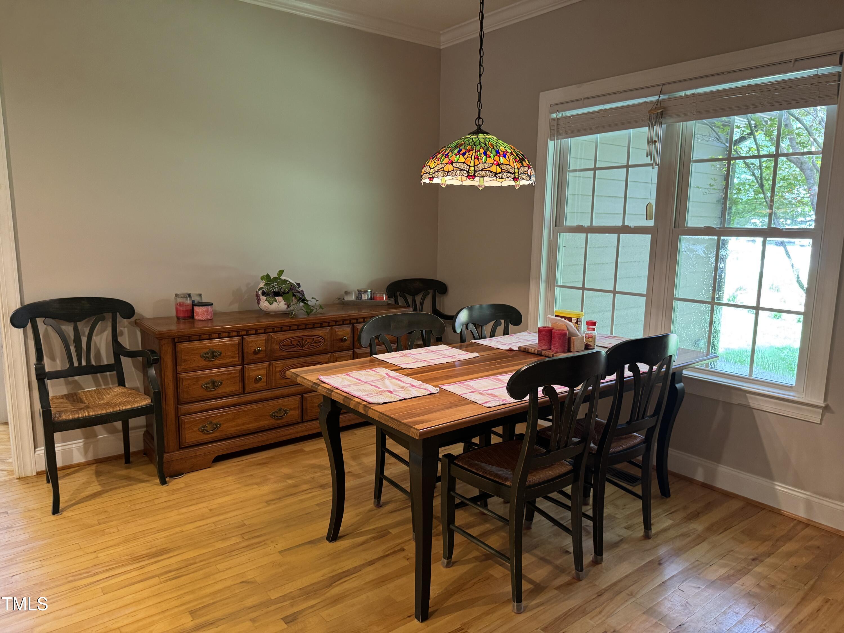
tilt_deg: -10.3
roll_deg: -1.4
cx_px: 422
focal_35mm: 24
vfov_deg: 56.8
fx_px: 585
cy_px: 316
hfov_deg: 71.6
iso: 320
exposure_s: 1/60
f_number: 1.78
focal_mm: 6.76
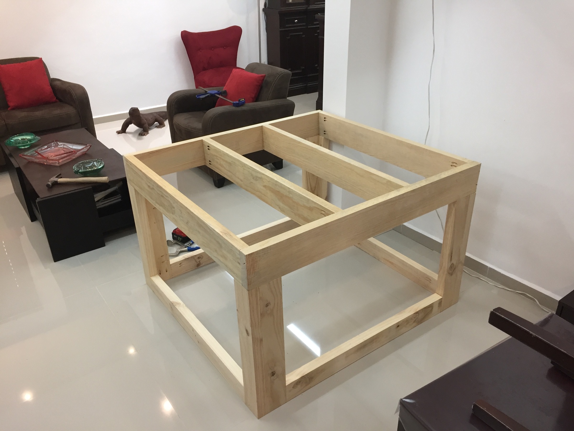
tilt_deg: -28.7
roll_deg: +0.2
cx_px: 287
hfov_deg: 61.7
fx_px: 481
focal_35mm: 29
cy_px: 216
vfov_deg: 48.2
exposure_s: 1/30
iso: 80
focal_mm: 4.15
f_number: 2.2
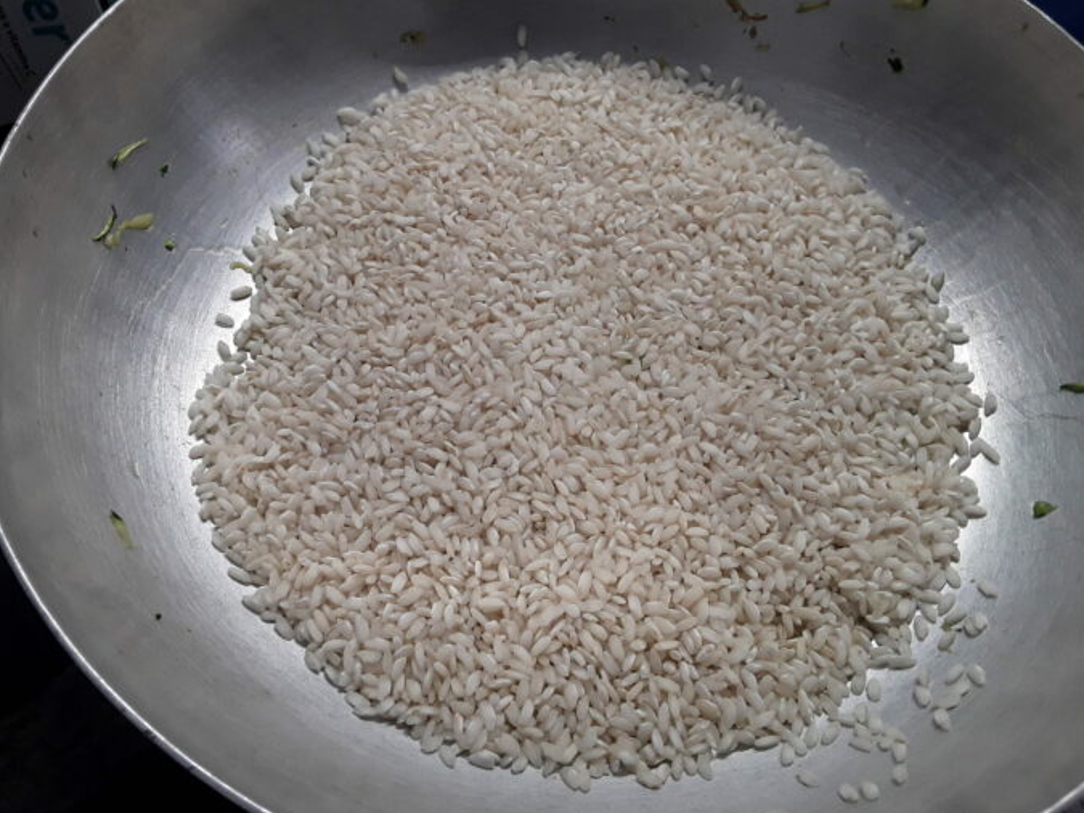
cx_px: 533
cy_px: 409
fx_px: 877
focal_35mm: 28
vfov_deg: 49.7
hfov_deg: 63.4
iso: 64
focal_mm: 2.91
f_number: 1.9
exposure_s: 1/100
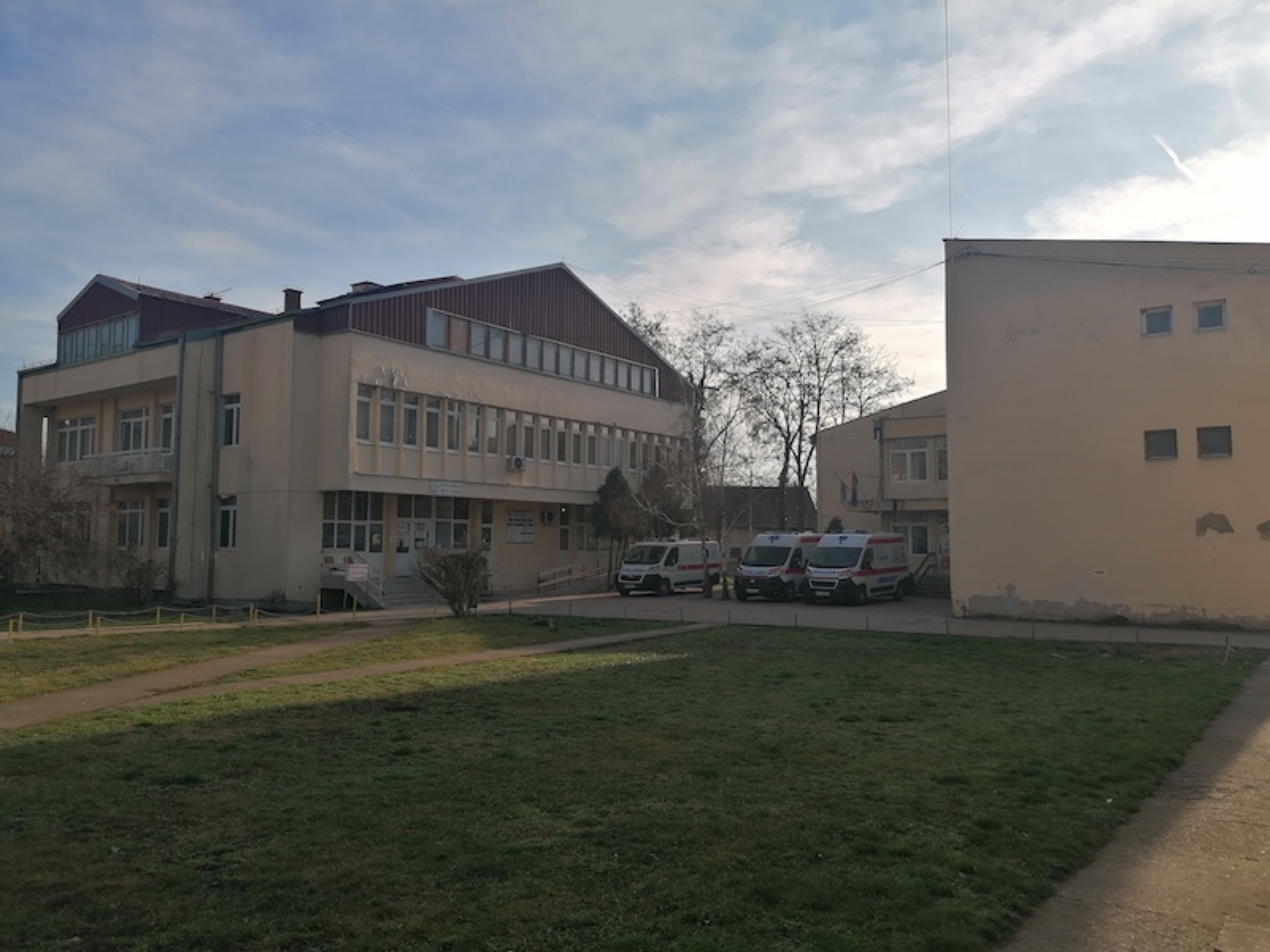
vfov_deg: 51.4
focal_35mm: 27
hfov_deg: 65.3
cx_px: 635
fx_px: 991
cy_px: 476
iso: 50
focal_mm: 4.75
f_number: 1.8
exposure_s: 1/2222
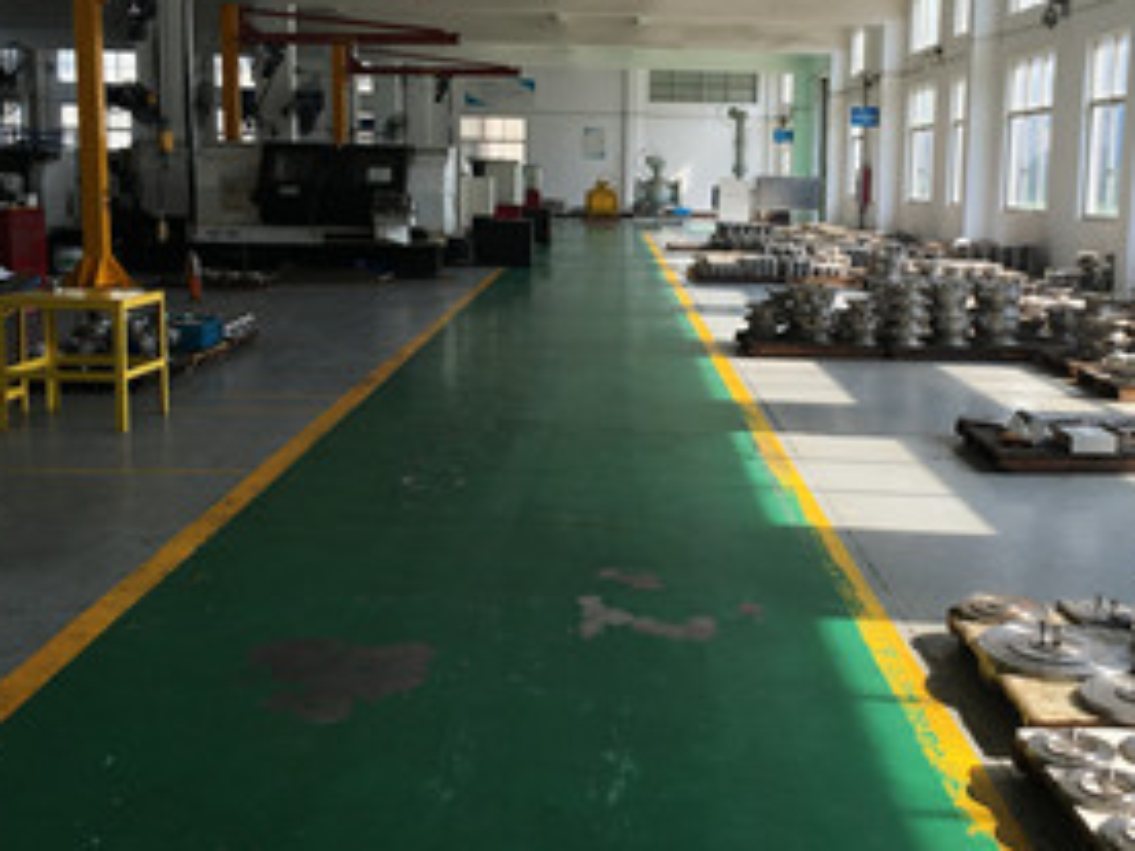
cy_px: 391
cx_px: 732
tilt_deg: -6.2
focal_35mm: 42
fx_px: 1377
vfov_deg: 34.3
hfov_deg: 44.3
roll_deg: -1.5
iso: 25
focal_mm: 4.15
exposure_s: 1/288
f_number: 2.2
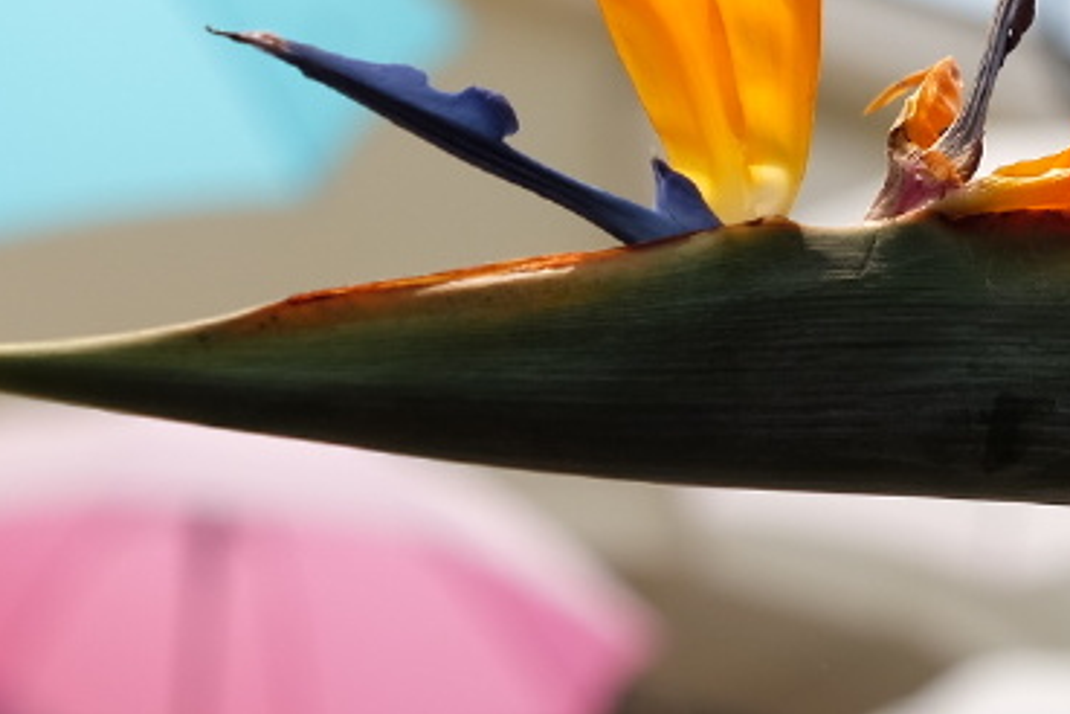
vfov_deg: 5.5
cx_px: 331
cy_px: -168
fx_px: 7341
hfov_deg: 8.3
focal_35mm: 247
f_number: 5.6
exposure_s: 1/750
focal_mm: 50.5
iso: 200
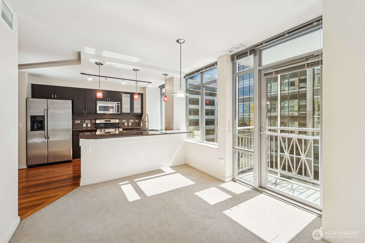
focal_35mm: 14
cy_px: 122
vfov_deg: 81.2
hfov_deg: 104.3
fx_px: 142
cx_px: 182
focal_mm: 14
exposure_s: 1/80
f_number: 8
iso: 200
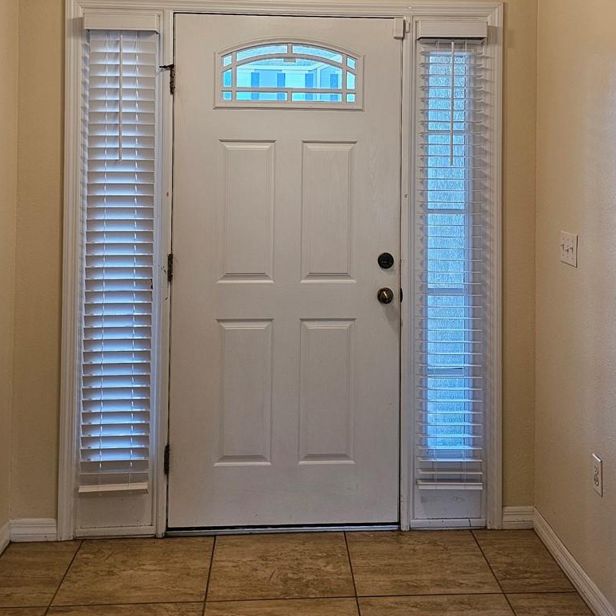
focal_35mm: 42
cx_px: 340
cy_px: 143
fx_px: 846
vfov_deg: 38.8
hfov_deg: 40.0
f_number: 1.7
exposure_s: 1/120
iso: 160
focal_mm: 6.3
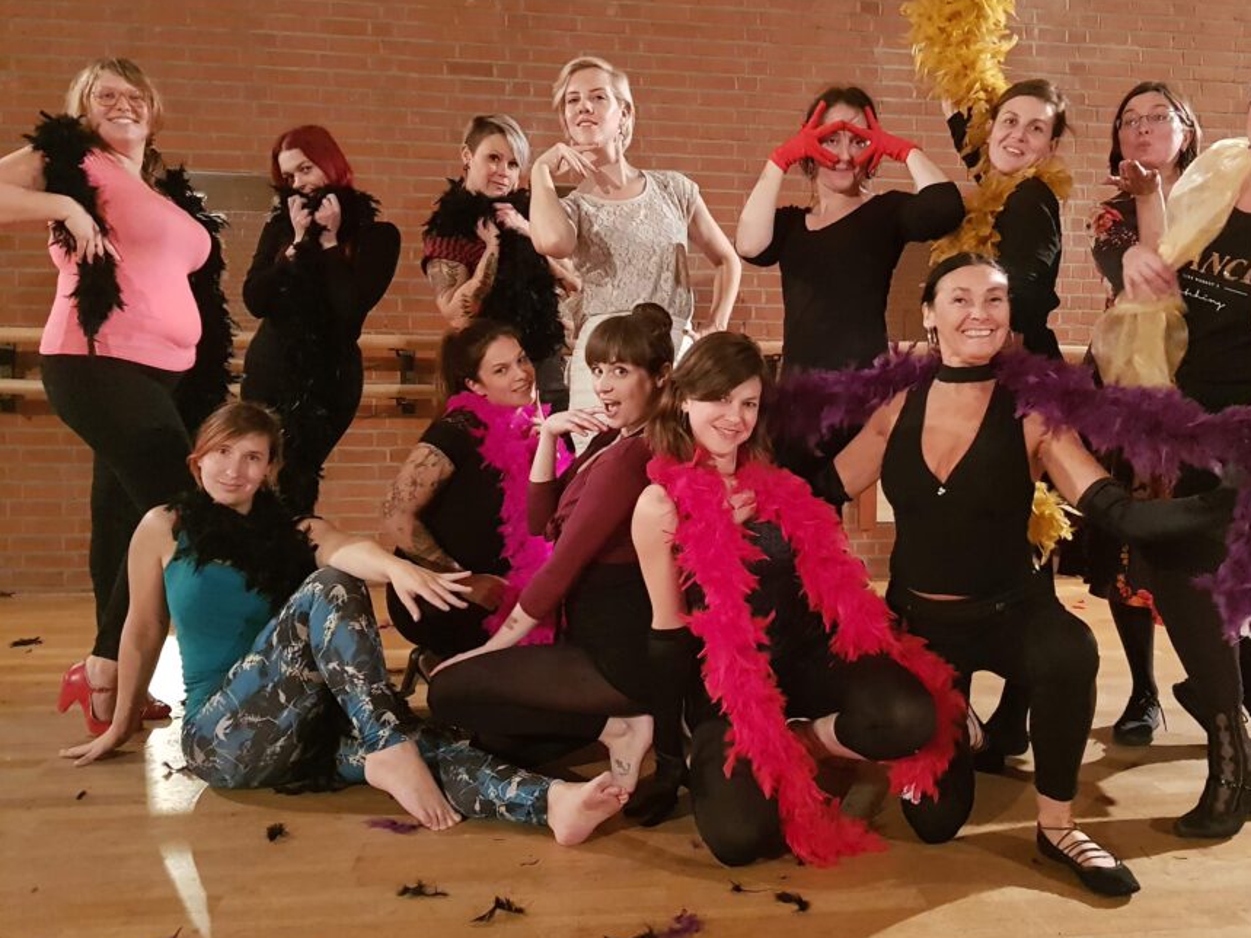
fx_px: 1120
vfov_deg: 45.4
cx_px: 744
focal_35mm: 31
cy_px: 438
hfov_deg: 57.9
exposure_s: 1/50
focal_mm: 4.2
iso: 1000
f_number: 1.7
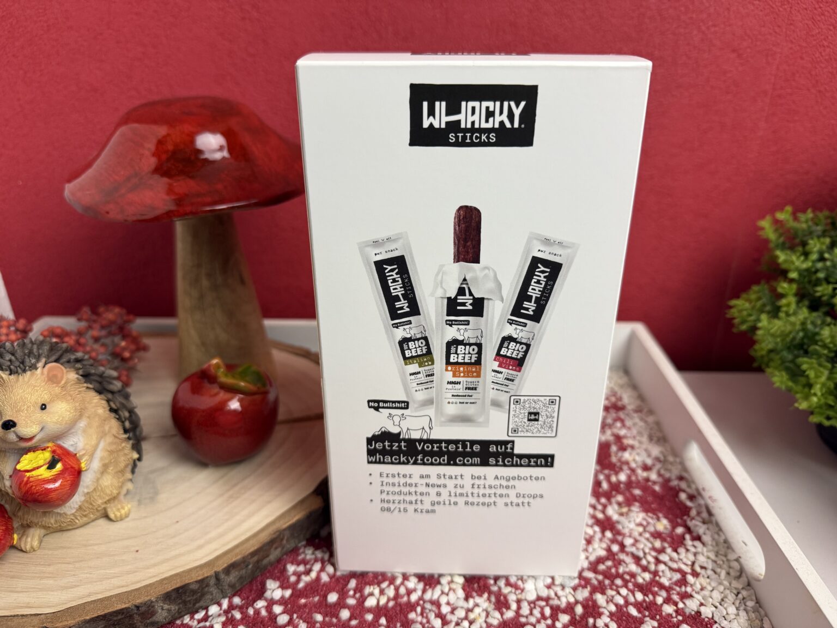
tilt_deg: -23.9
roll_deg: +0.1
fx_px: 580
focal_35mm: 24
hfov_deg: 71.6
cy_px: 314
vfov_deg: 56.8
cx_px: 418
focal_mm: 6.76
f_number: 1.78
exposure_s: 1/100
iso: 200
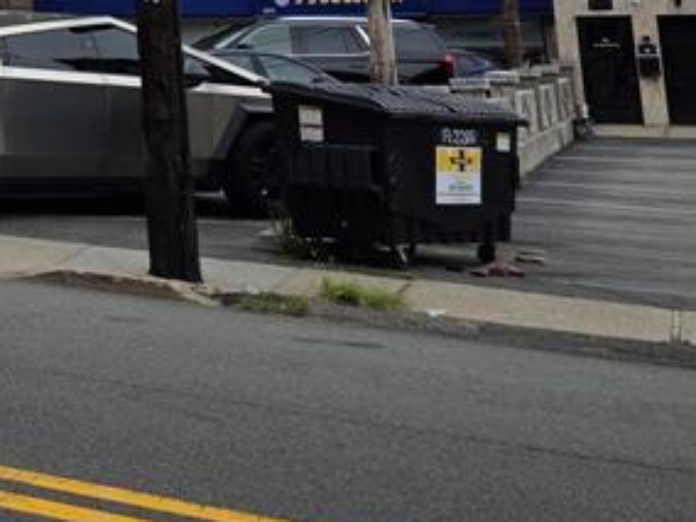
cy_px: -279
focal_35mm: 83
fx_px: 1669
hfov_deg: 20.2
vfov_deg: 16.1
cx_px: -358
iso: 80
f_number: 1.7
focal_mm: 6.3
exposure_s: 1/2828
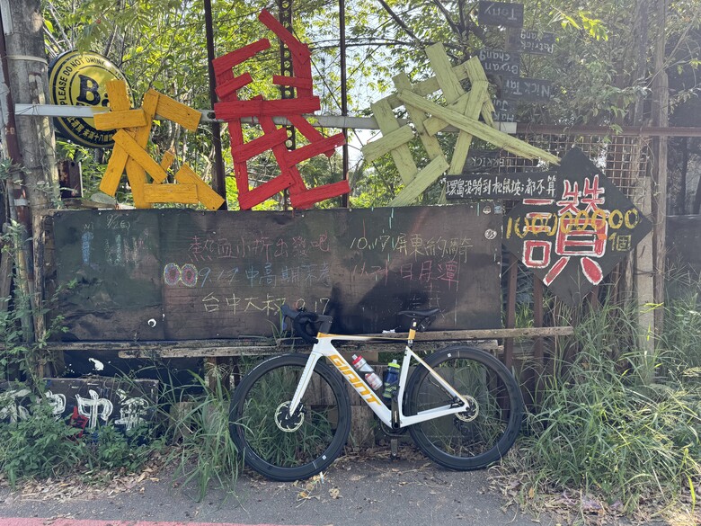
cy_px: 263
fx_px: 486
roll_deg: -0.6
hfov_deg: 71.6
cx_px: 350
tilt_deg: -3.5
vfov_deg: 56.8
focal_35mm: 24
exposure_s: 1/448
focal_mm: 6.76
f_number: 1.78
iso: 80
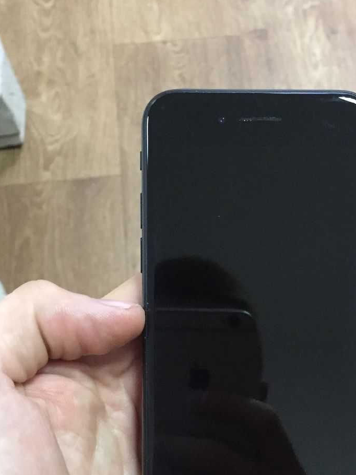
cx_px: 262
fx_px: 700
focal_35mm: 51
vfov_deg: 37.2
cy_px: 303
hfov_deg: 28.2
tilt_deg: -56.7
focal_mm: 4.15
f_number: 2.2
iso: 250
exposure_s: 1/25
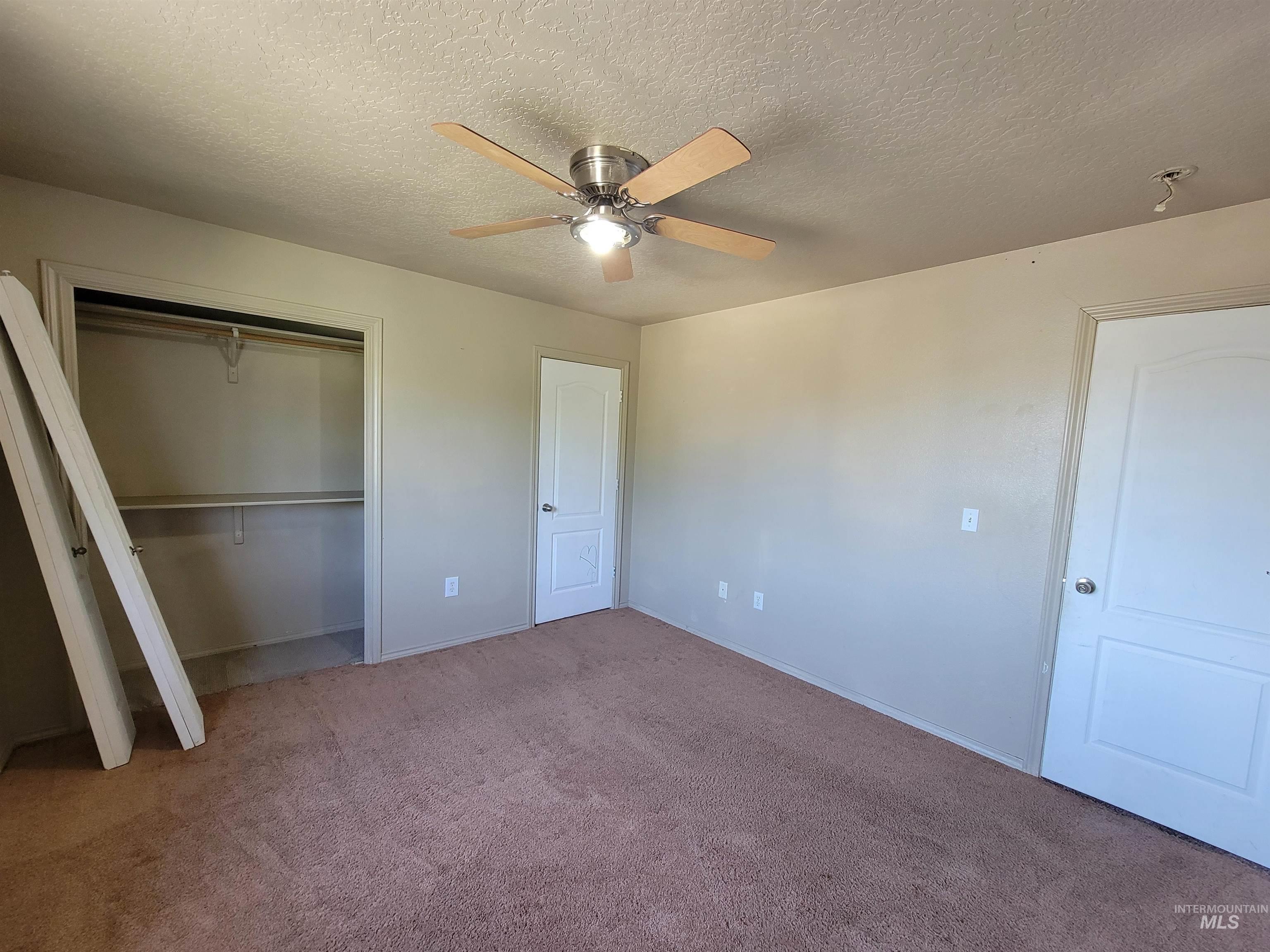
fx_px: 477
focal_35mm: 13
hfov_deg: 106.2
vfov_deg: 89.9
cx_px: 635
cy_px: 476
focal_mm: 2.2
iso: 200
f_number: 2.2
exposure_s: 1/60
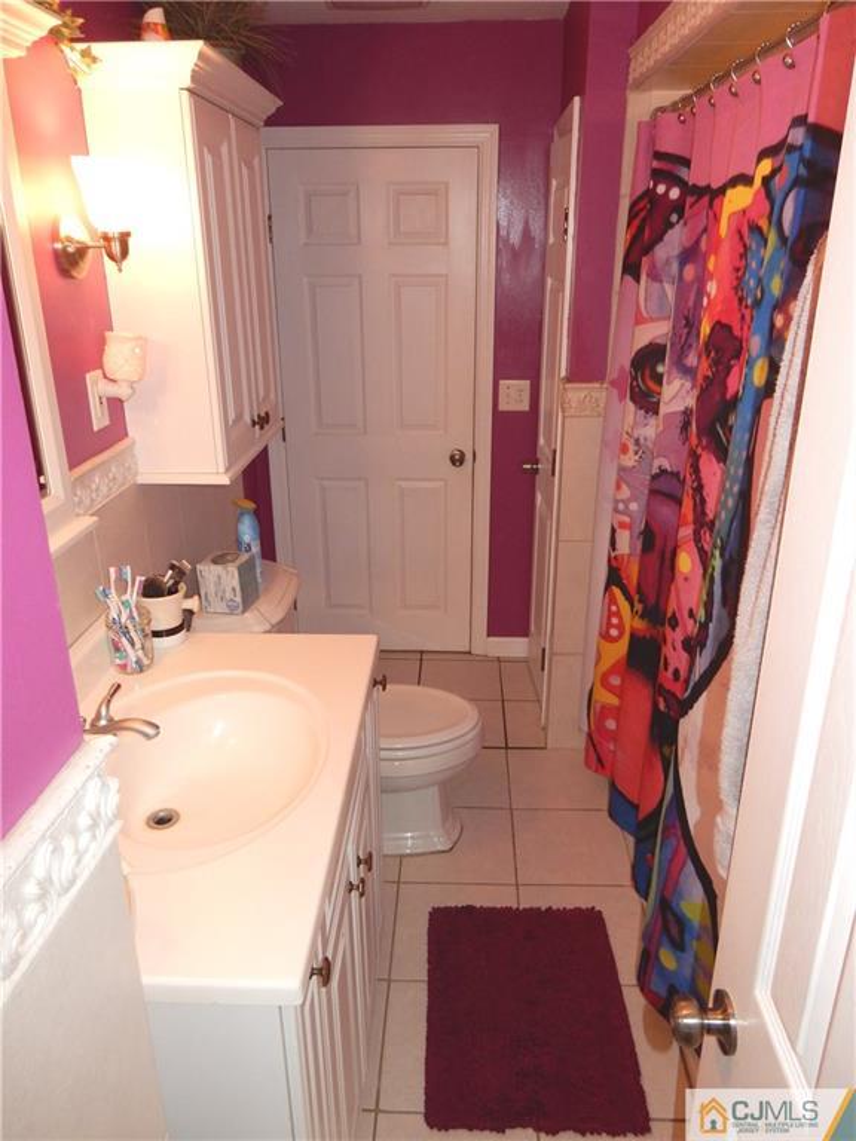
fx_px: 824
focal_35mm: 25
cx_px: 428
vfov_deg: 69.4
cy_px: 570
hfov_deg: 54.9
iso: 200
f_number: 3.7
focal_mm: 4.5
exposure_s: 1/30
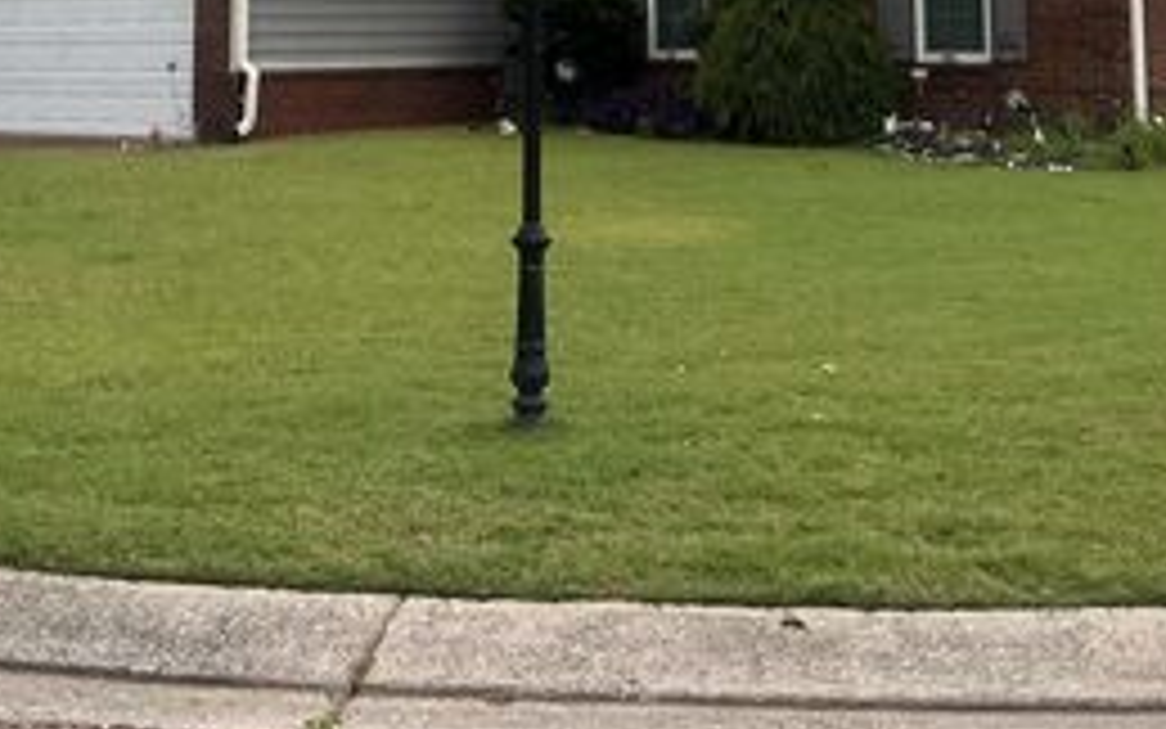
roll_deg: +1.6
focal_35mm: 68
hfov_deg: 30.2
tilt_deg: +5.6
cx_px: 576
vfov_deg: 18.0
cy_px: -189
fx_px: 2161
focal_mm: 5.7
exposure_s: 1/5882
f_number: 1.5
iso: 50
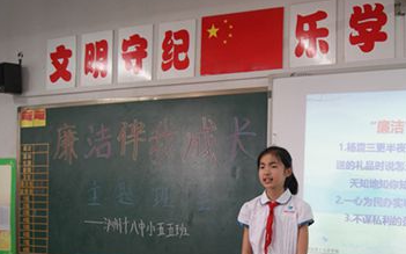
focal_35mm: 48
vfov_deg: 26.8
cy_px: 159
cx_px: 266
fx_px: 531
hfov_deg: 41.4
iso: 400
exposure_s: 1/40
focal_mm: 22
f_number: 4
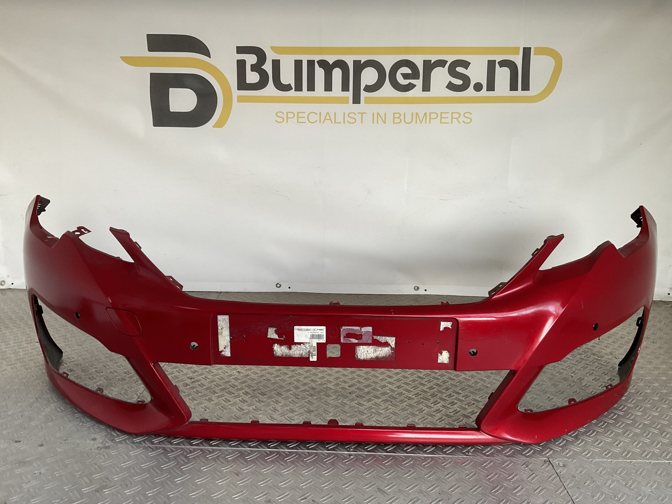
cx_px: 336
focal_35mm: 29
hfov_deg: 61.7
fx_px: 563
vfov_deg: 48.2
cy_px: 252
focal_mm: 3
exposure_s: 1/50
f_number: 1.8
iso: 40
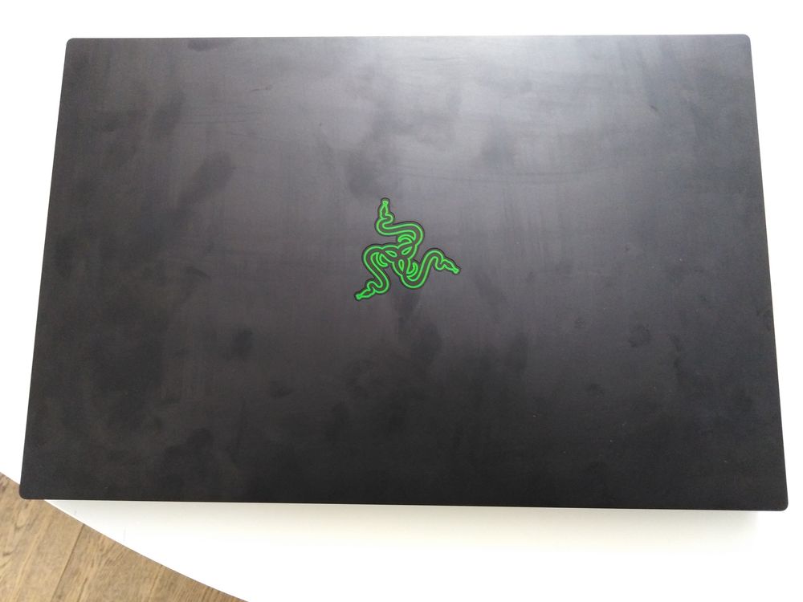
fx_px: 603
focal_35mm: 26
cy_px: 301
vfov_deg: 53.1
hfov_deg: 67.3
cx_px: 402
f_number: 2.2
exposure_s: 1/30
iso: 428
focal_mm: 3.46
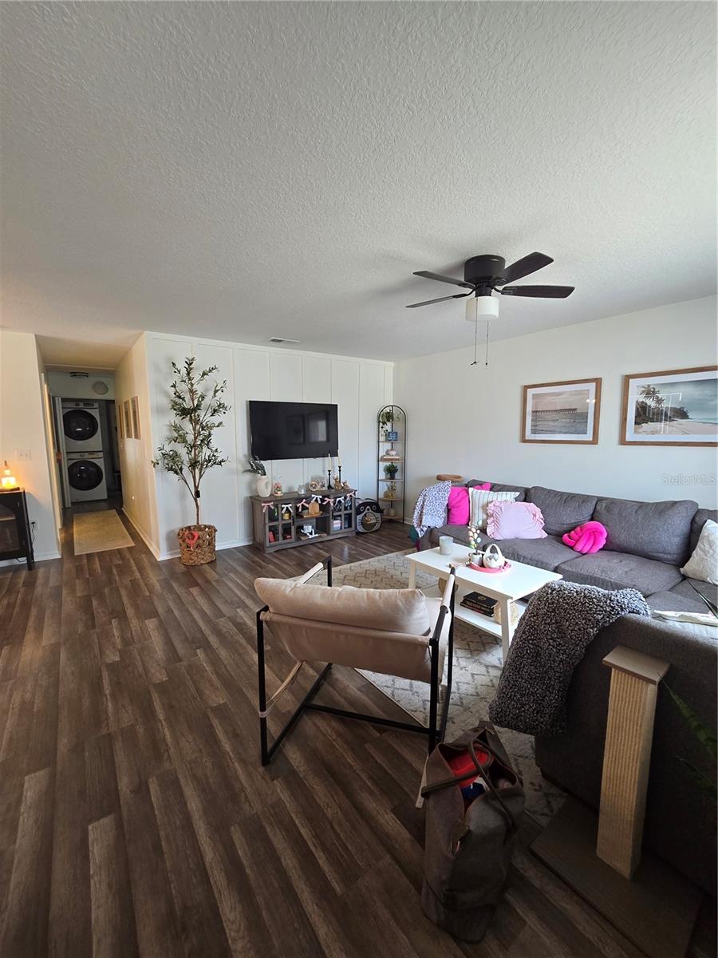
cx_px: 359
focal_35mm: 13
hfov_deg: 89.9
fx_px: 360
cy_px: 479
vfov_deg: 106.2
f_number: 2.2
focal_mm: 2.2
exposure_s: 1/60
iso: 200
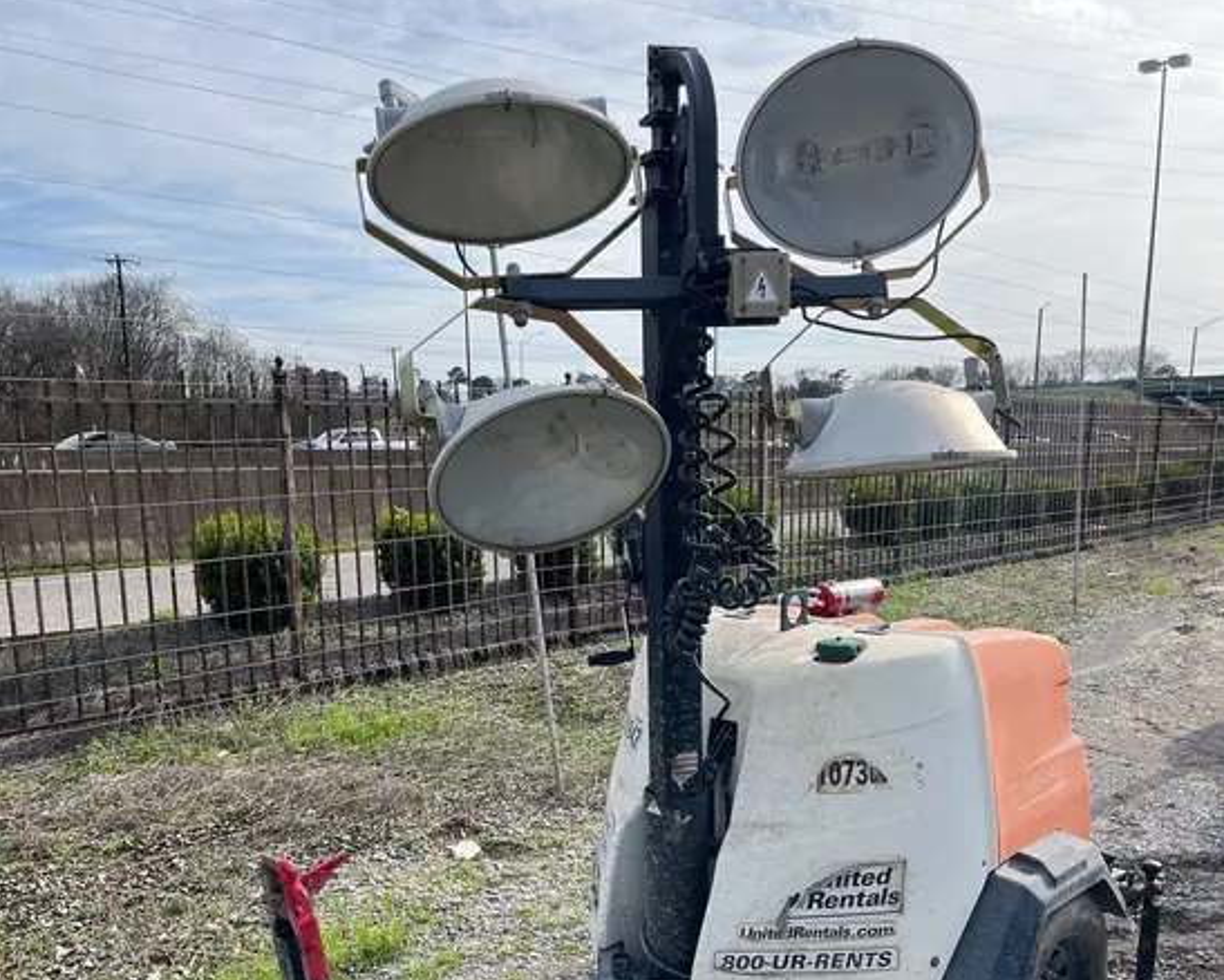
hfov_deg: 52.8
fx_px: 1232
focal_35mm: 34
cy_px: 735
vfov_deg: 42.1
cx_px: 613
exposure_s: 1/2101
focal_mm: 5.1
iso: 50
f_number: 1.6
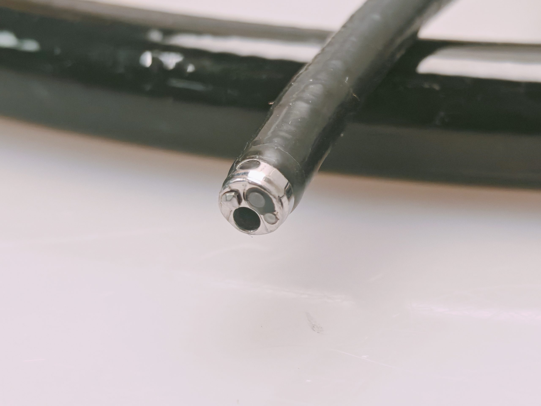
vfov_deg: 15.7
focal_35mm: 94
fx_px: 1469
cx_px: 270
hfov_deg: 20.9
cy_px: 203
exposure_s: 1/100
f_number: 2
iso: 250
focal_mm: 6.83
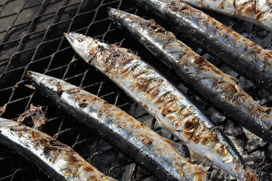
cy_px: 90
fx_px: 793
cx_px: 136
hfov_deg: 19.5
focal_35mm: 105
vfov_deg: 13.0
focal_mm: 70
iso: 1000
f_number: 10
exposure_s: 1/1250
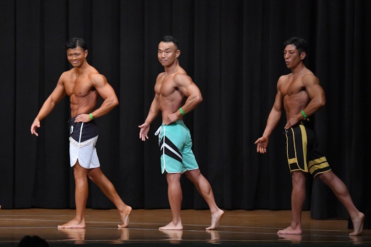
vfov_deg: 6.3
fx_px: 2235
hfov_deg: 9.5
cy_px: 124
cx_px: 186
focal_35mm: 217
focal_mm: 145
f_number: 5.6
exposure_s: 1/400
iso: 8000
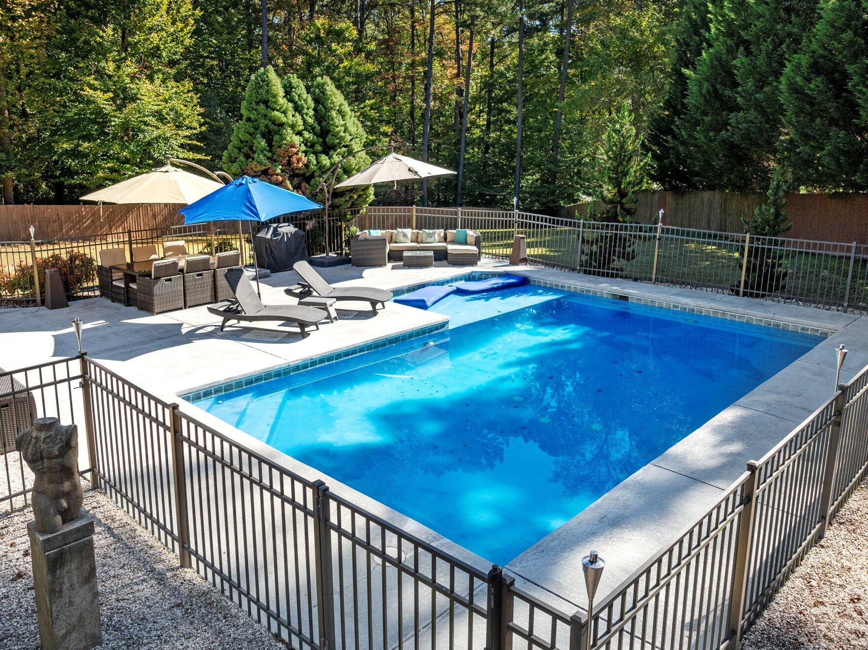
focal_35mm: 28
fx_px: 702
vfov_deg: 49.5
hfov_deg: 63.4
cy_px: 275
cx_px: 411
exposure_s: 1/400
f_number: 2.8
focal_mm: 12.29
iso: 150
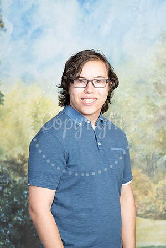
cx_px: 83
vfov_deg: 23.9
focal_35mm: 85
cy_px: 124
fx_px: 588
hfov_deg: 16.1
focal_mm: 85
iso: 320
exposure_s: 1/125
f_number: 9
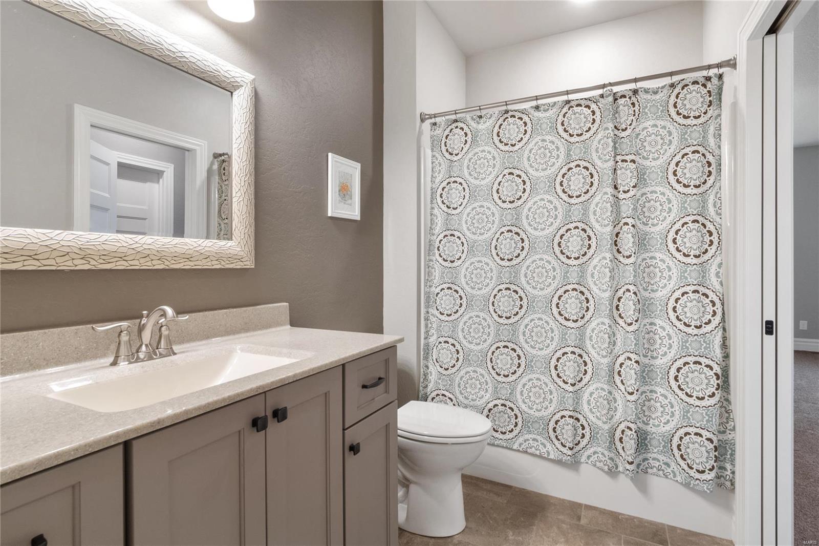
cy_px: 273
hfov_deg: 90.0
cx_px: 410
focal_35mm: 18
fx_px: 409
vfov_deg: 67.4
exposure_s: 1/3
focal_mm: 9
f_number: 10
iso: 400
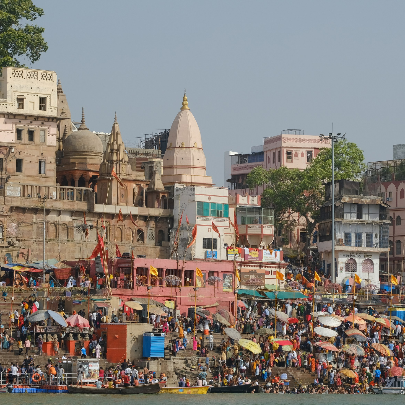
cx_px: 217
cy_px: 216
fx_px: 2065
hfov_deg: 11.2
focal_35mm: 156
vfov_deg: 11.2
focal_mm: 70
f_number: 10
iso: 160
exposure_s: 1/250
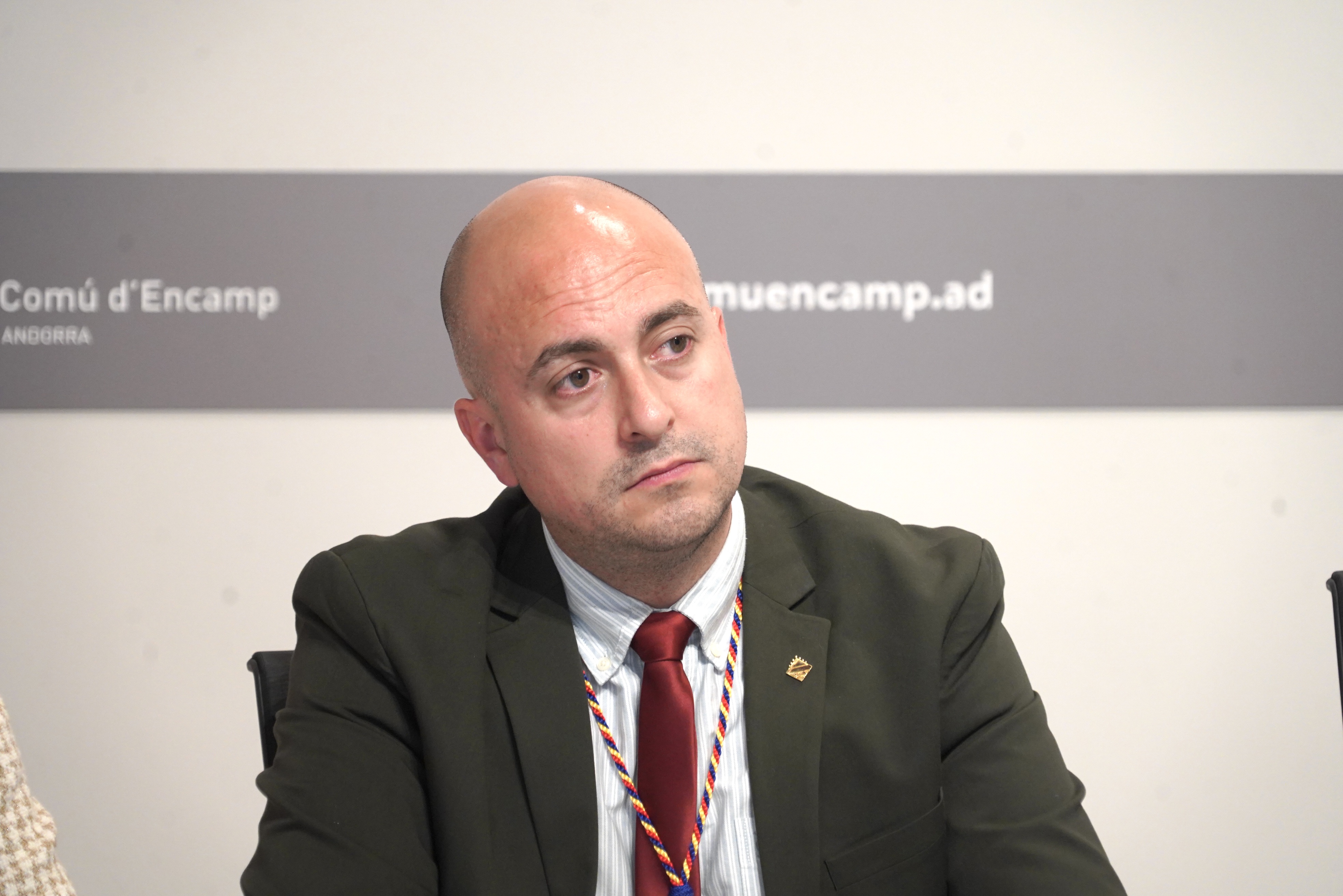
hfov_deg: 13.3
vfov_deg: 8.9
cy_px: 448
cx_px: 672
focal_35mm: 154
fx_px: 5745
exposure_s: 1/160
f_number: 6.3
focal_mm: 154
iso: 3200
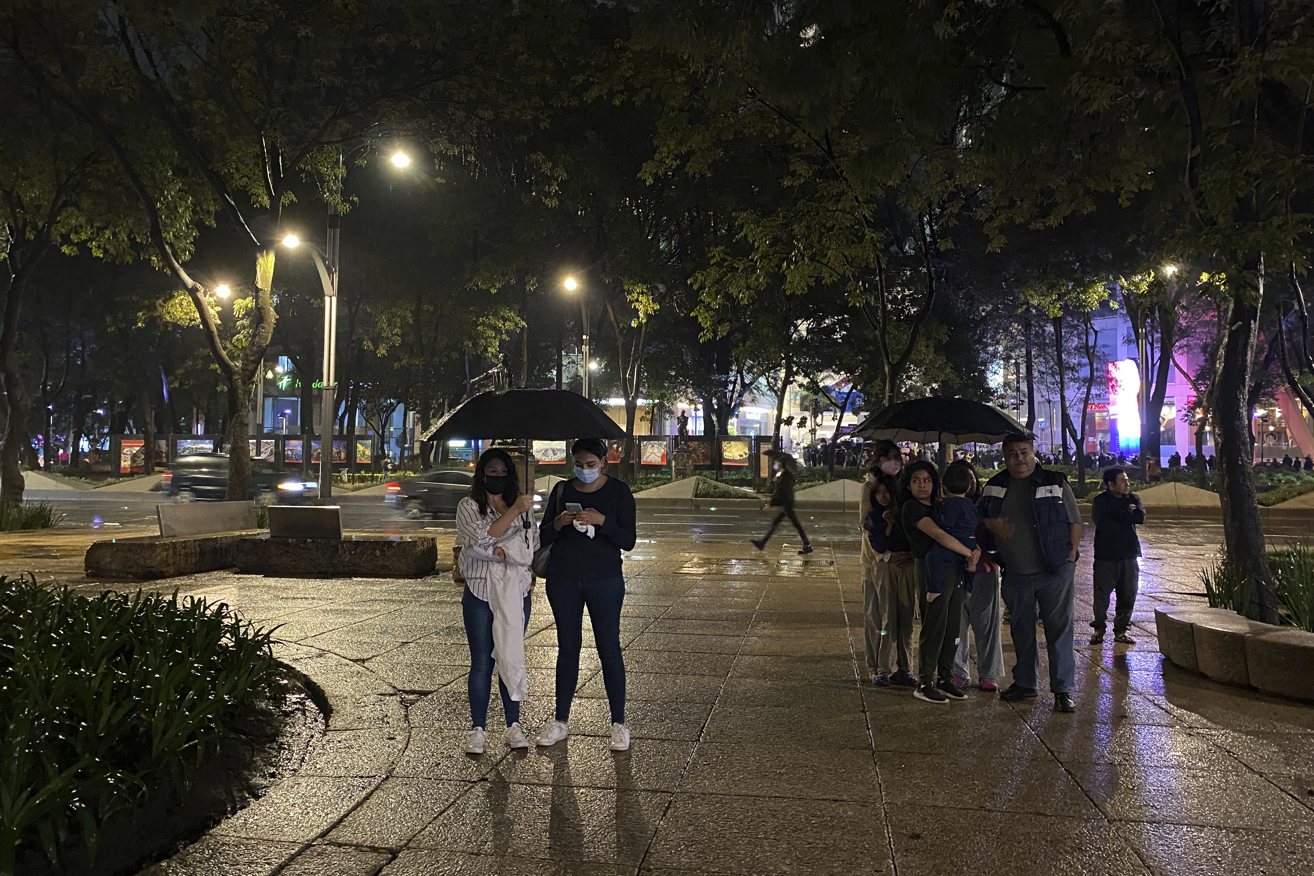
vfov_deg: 46.4
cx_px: 647
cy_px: 409
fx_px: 1022
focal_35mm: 28
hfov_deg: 65.5
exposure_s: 1/27
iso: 1000
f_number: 1.8
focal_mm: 4.25
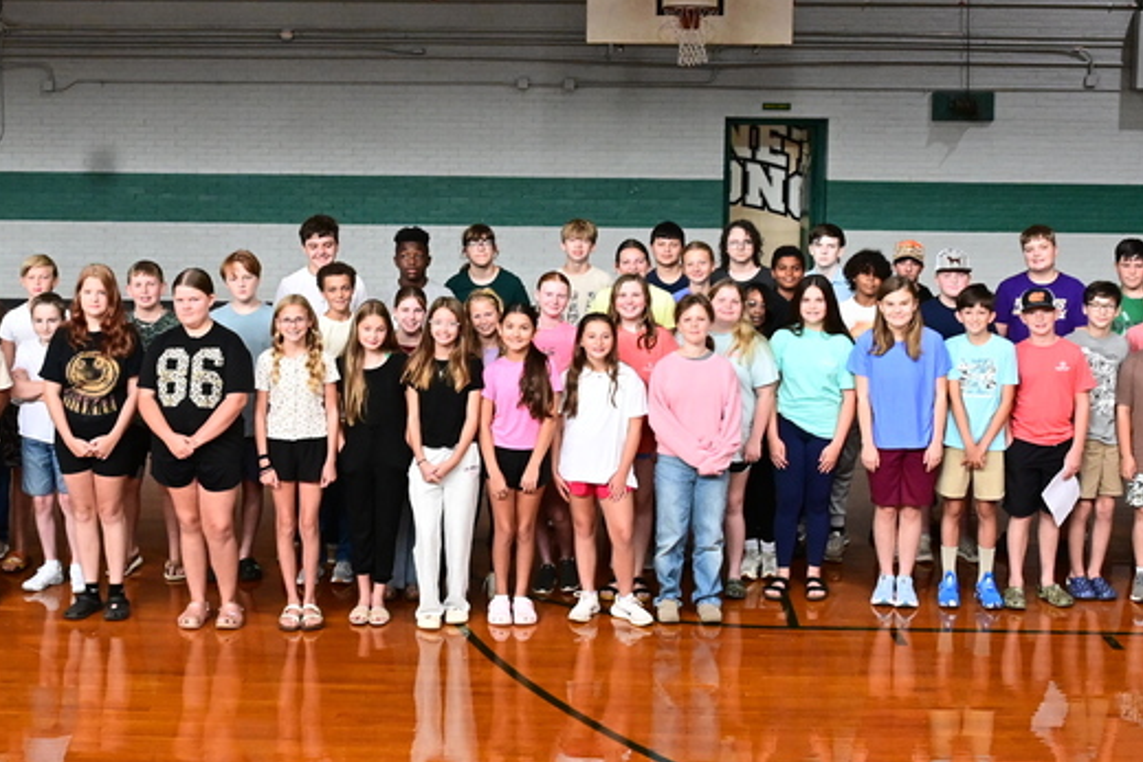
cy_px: 287
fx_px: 2064
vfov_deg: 20.9
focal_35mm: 65
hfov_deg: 30.9
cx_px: 539
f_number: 8
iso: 2500
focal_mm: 22
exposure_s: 1/60
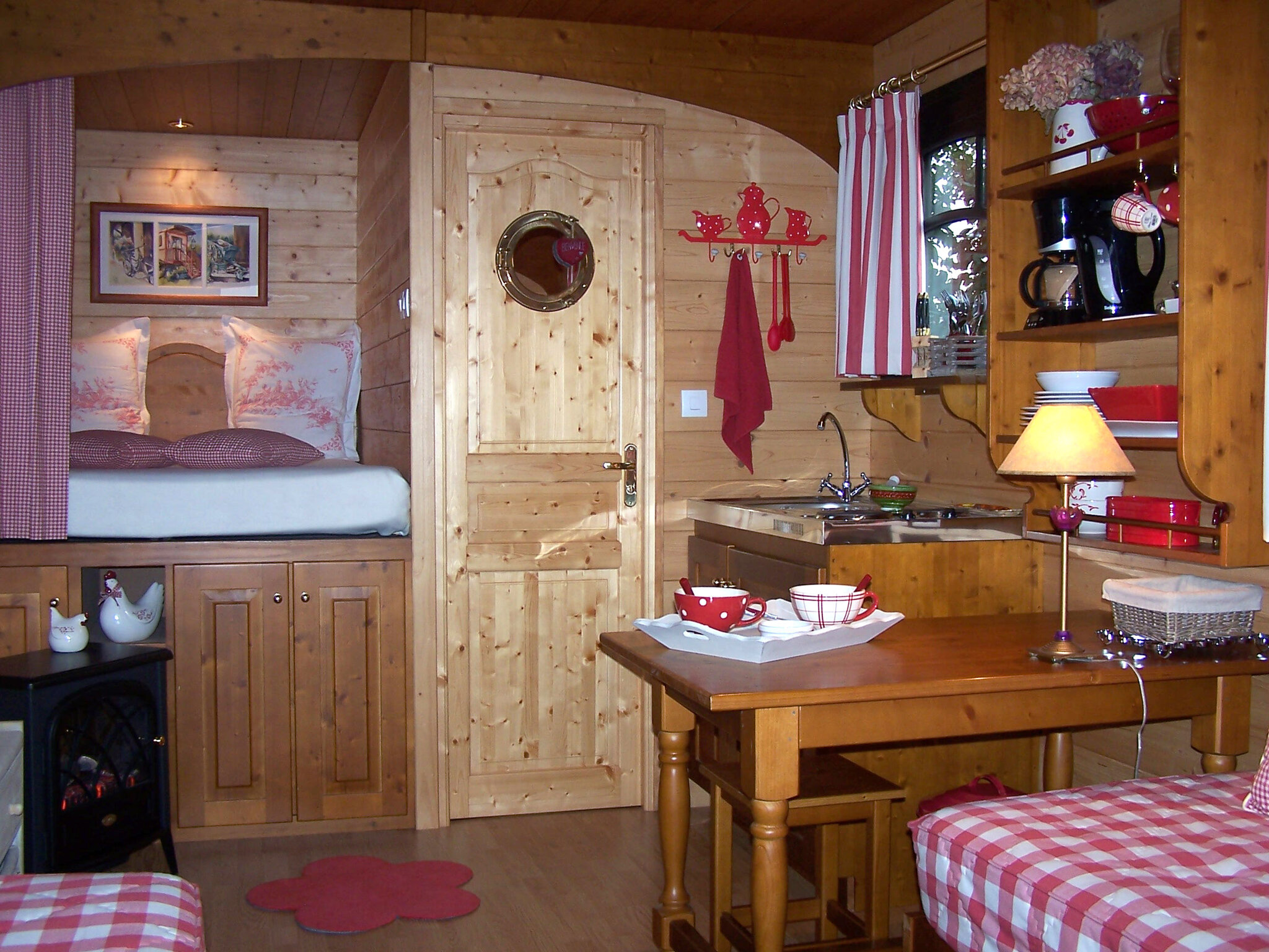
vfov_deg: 37.7
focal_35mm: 38
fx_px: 1393
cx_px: 634
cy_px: 476
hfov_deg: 49.0
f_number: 2.8
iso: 80
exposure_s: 1/60
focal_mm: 6.3
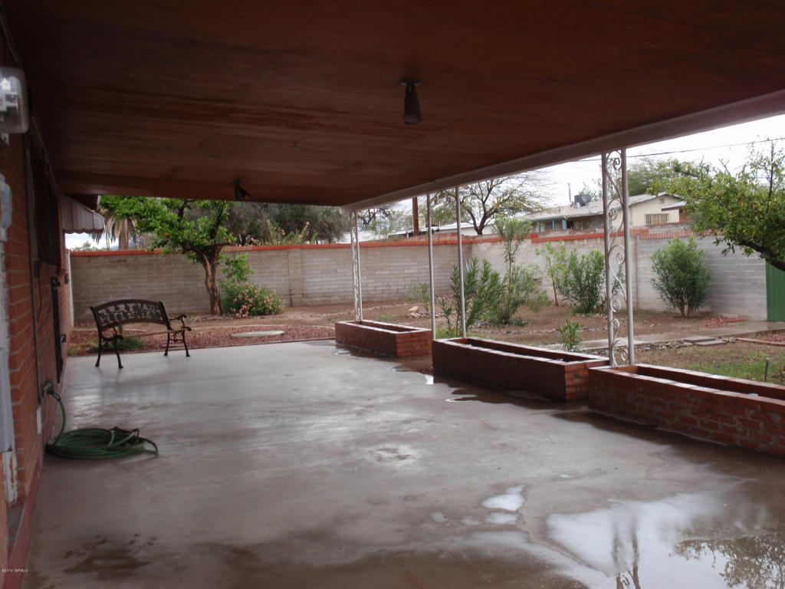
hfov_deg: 54.0
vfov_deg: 41.8
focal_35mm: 34
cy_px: 294
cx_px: 392
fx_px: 771
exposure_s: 1/80
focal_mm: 6.07
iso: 64
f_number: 3.5
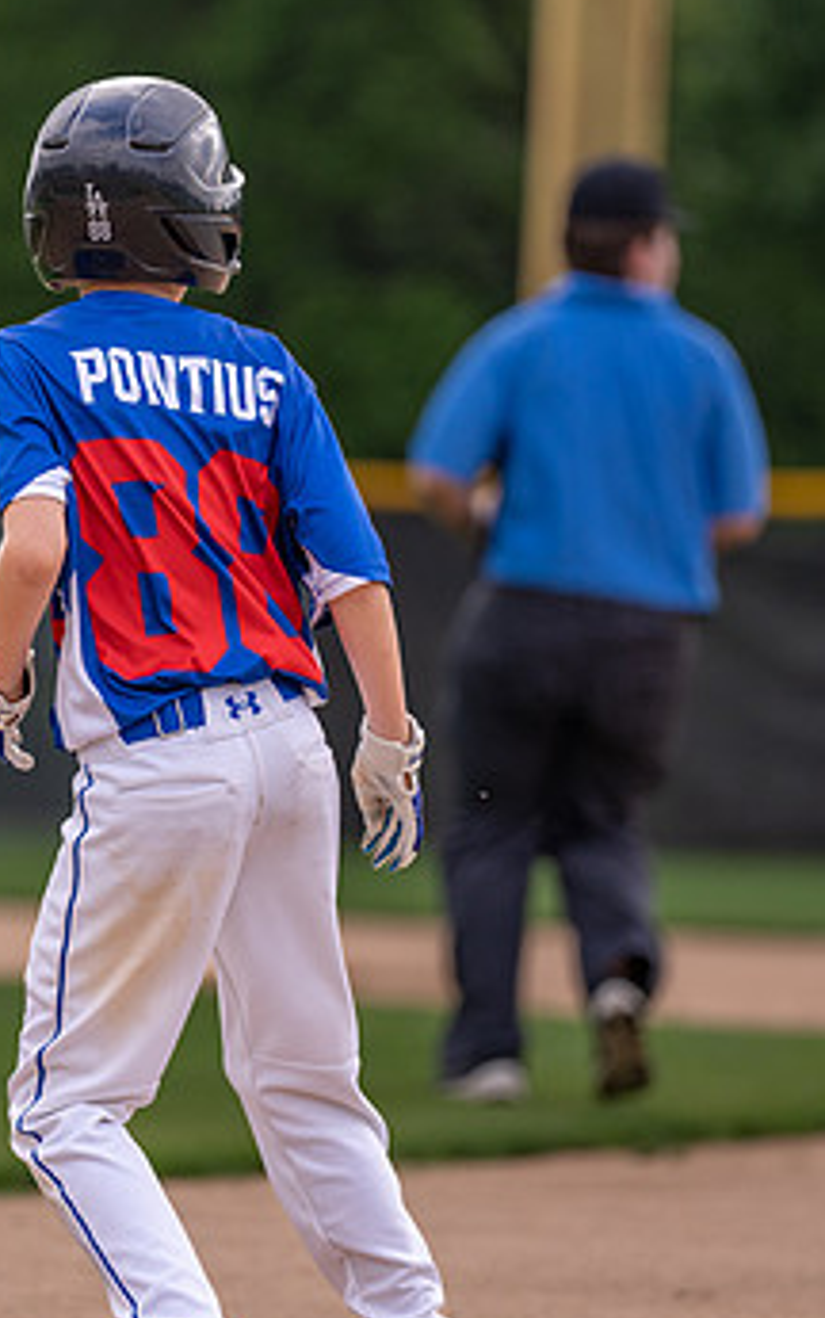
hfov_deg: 4.2
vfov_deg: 6.7
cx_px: 138
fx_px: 11318
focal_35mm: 315
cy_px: 669
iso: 320
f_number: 2.8
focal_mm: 167
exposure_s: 1/2500
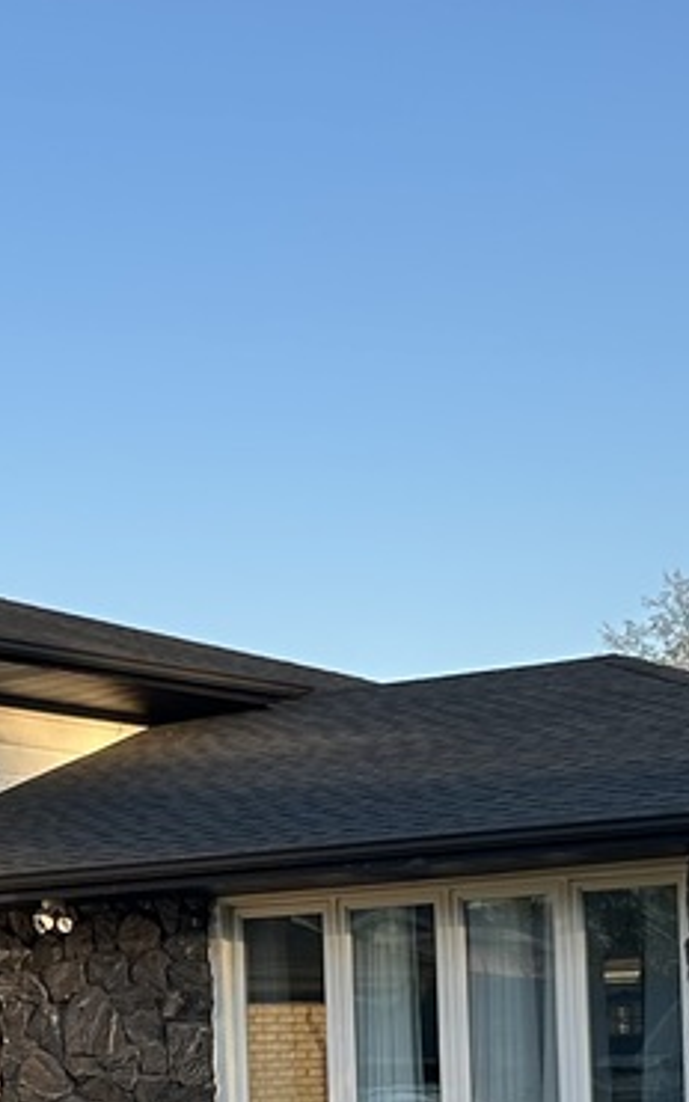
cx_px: 184
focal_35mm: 107
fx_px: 3213
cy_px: 1060
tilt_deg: -0.1
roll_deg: +2.3
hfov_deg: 12.2
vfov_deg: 19.0
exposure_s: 1/1183
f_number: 1.5
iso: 50
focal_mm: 5.7
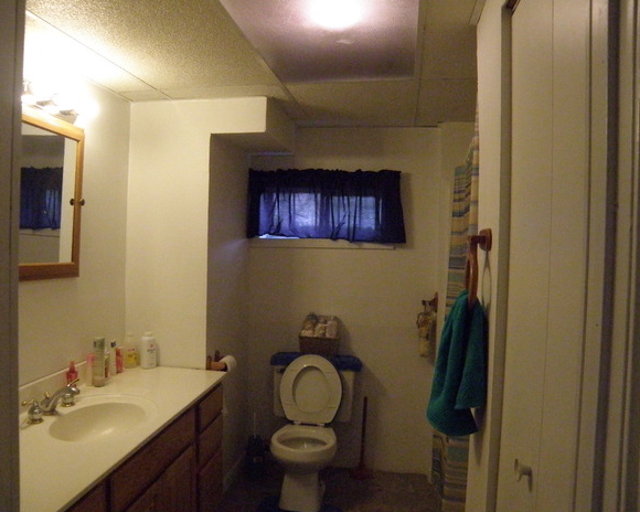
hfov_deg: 62.2
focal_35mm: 28
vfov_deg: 51.5
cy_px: 250
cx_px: 307
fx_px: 530
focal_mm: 4.6
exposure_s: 1/500
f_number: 2.8
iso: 800
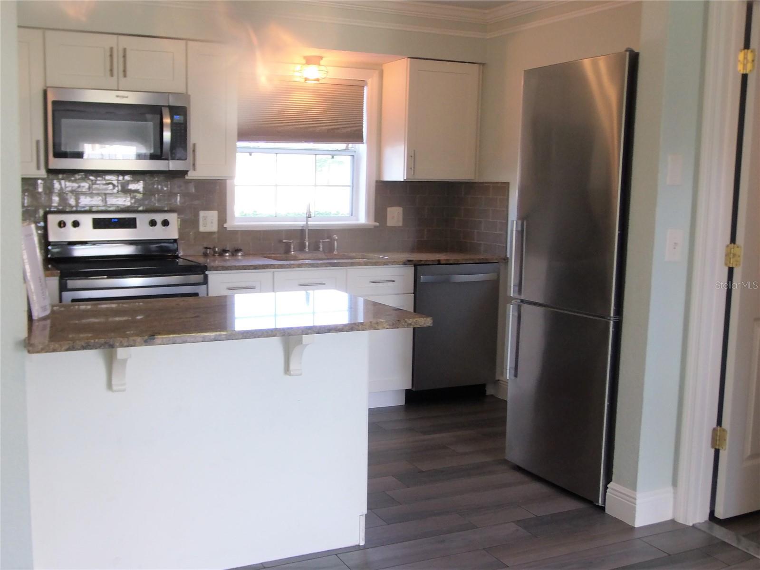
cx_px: 380
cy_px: 285
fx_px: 571
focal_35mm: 26
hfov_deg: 67.3
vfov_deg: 53.1
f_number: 3.2
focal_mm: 4.66
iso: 125
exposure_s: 1/30
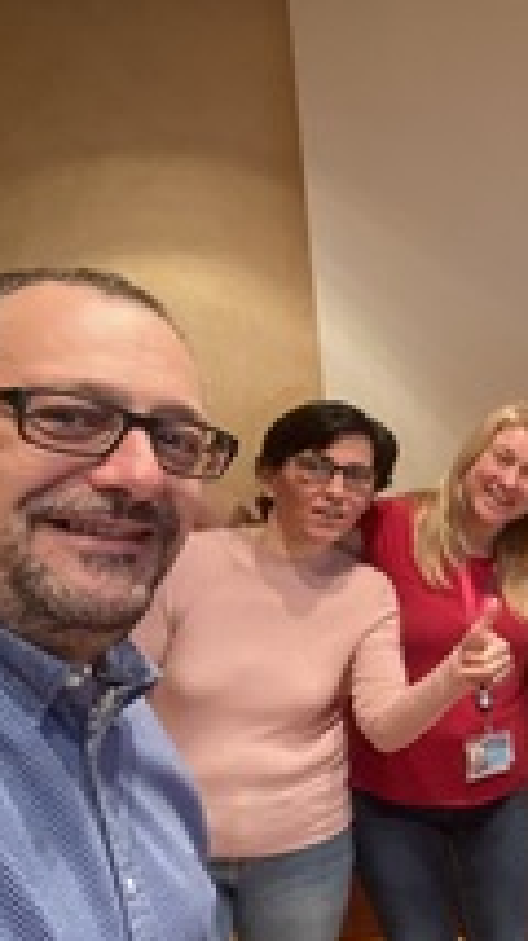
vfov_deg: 49.4
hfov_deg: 24.0
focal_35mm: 41
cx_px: 752
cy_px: 497
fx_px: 1023
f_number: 2.2
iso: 320
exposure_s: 1/50
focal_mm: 2.71
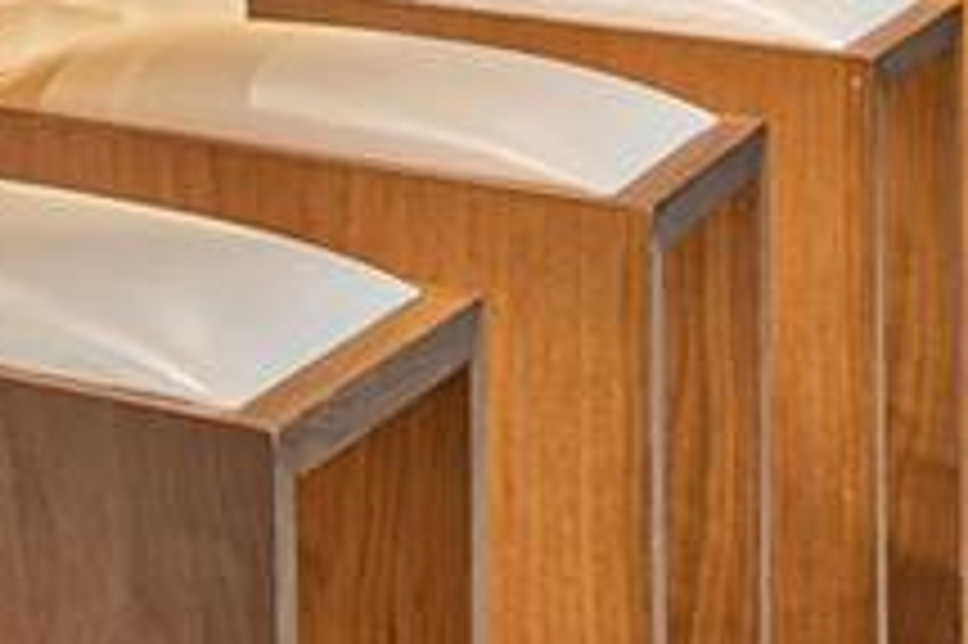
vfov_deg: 10.6
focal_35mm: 119
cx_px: -2121
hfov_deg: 10.5
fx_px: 3197
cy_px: -590
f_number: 11
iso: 100
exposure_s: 1/2
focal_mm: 16
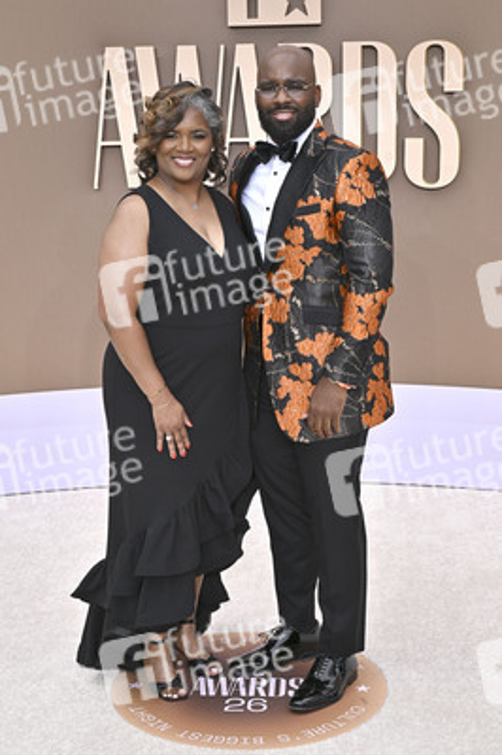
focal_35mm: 50
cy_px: 378
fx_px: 1048
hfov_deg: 26.9
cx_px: 251
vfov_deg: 39.6
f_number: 9
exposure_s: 1/320
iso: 320
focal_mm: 50
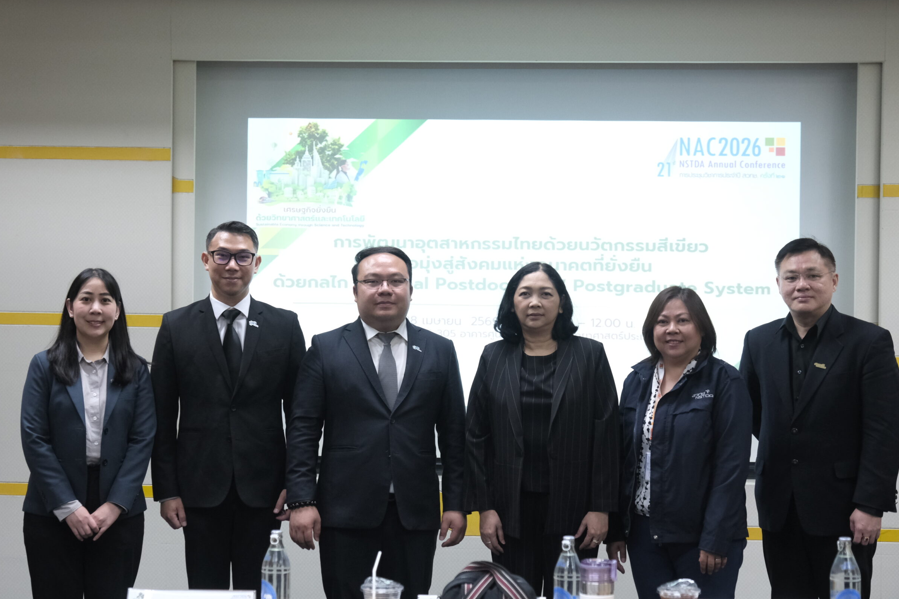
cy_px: 317
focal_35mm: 64
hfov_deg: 31.4
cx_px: 469
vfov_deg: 21.2
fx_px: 1598
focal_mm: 40.1
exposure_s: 1/160
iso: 2500
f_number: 3.2
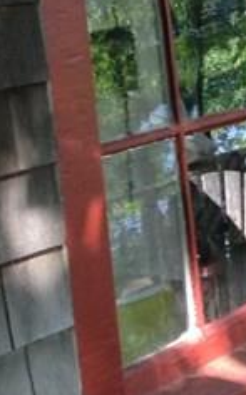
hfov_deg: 7.8
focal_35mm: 152
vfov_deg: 13.2
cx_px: 636
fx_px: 1634
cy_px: -154
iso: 100
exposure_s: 1/120
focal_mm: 4.13
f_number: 2.4
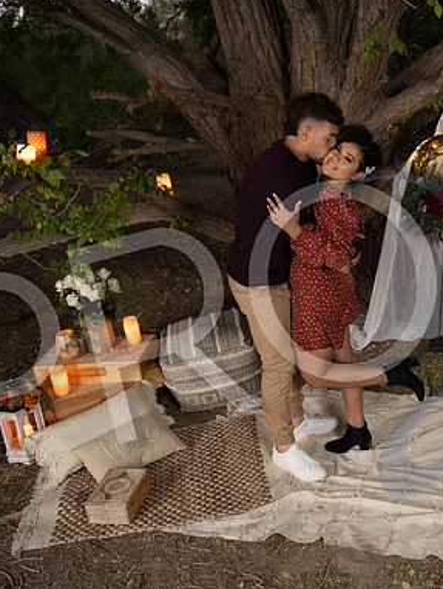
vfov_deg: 52.6
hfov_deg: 39.4
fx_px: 597
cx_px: 343
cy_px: 292
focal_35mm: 35
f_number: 2.8
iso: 640
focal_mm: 24
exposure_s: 1/60
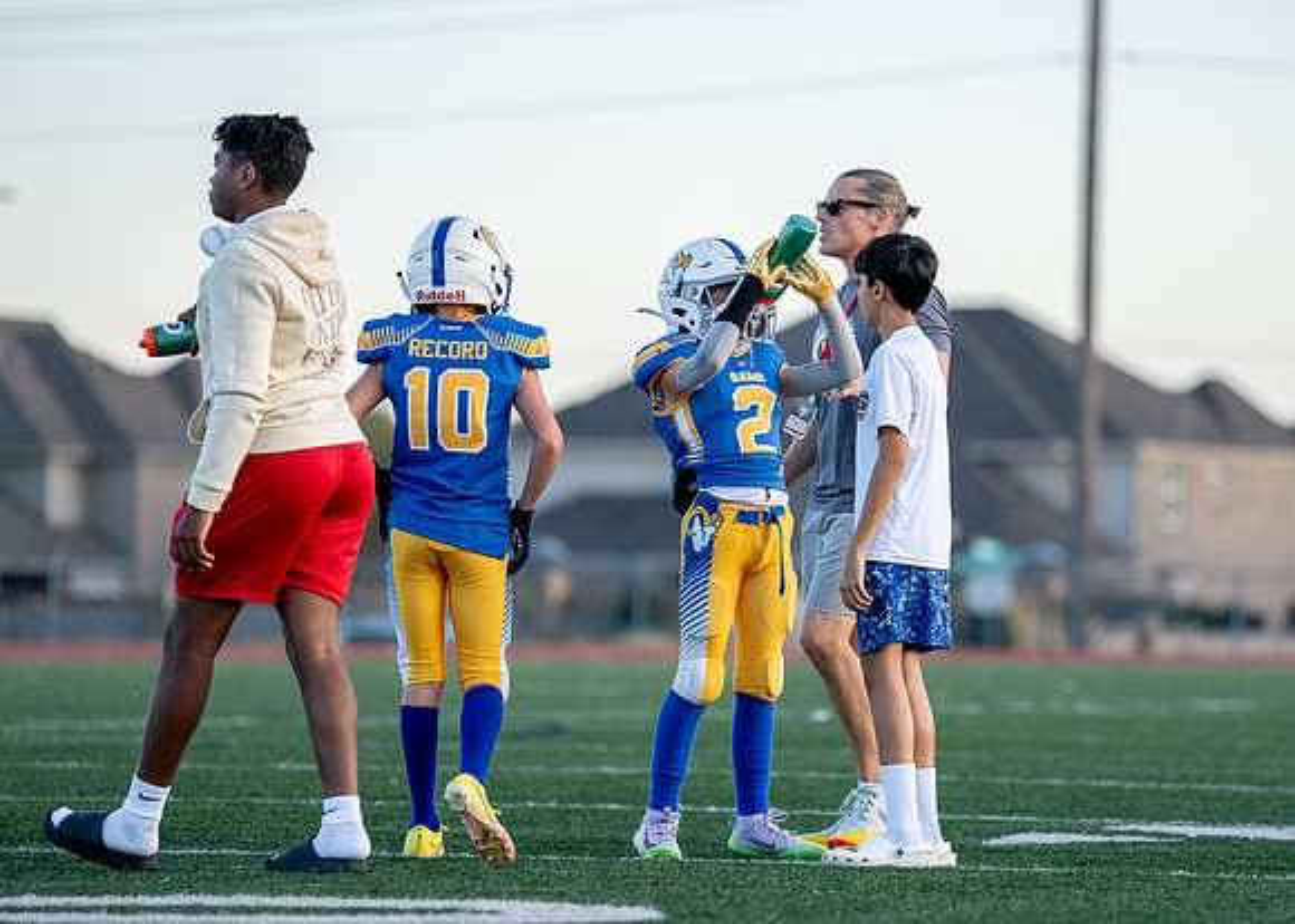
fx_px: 9284
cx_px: 778
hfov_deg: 8.0
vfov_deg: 5.7
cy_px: 430
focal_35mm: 252
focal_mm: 200
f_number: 2.8
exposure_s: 1/2500
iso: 640
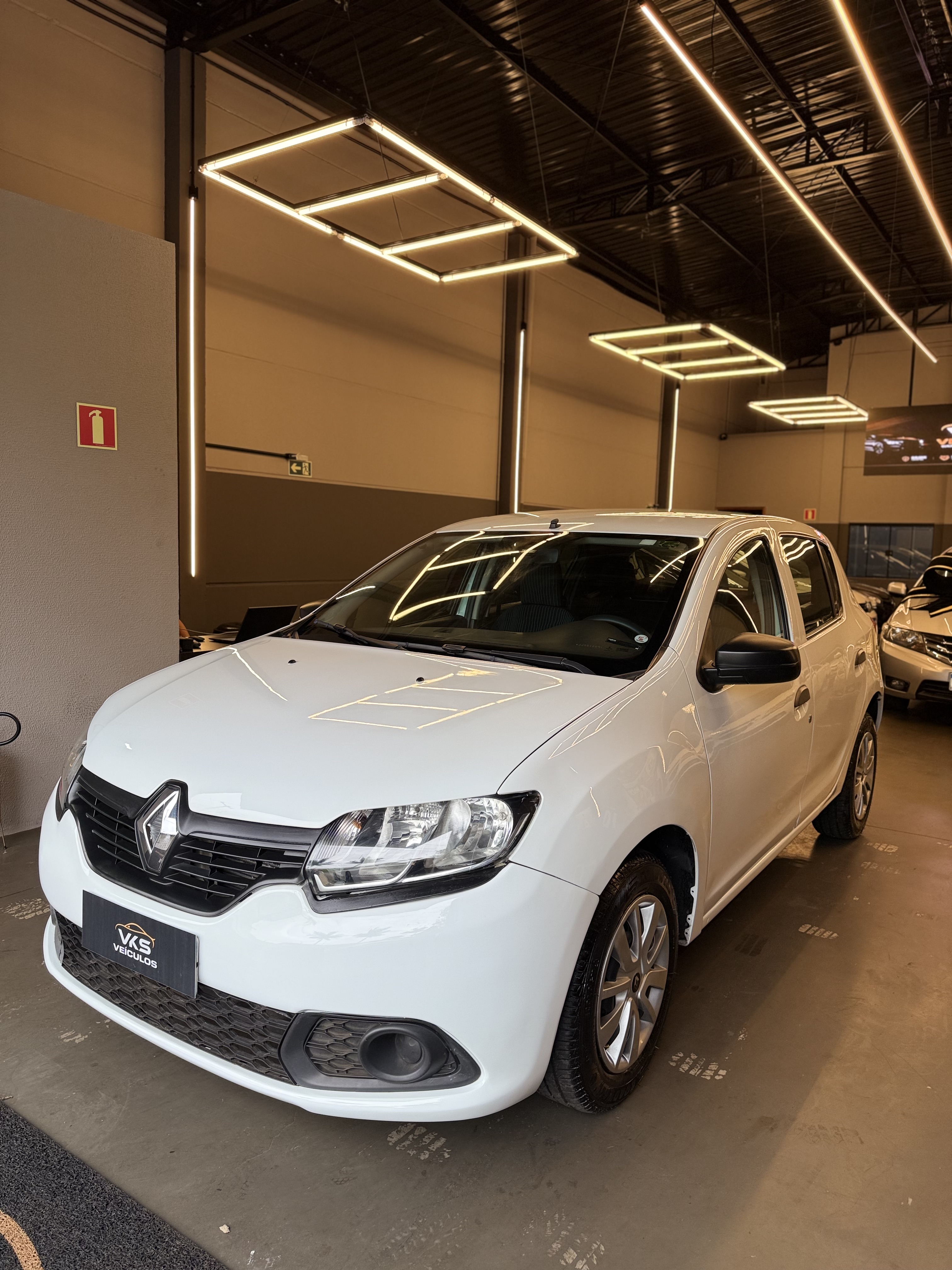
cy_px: 635
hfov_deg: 56.8
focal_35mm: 24
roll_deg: -1.6
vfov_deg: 71.6
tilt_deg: -4.5
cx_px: 476
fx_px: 880
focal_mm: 6.76
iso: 80
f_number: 1.78
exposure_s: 1/122
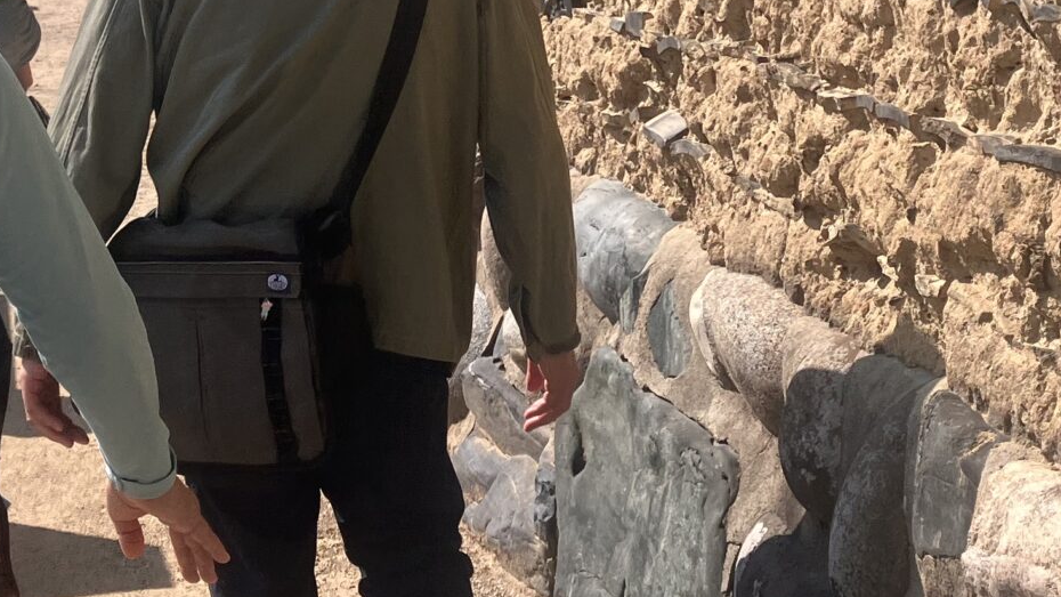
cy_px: 188
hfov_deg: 24.7
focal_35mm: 84
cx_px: 916
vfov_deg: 14.4
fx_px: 2363
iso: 32
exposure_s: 1/1675
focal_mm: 3.99
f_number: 1.8
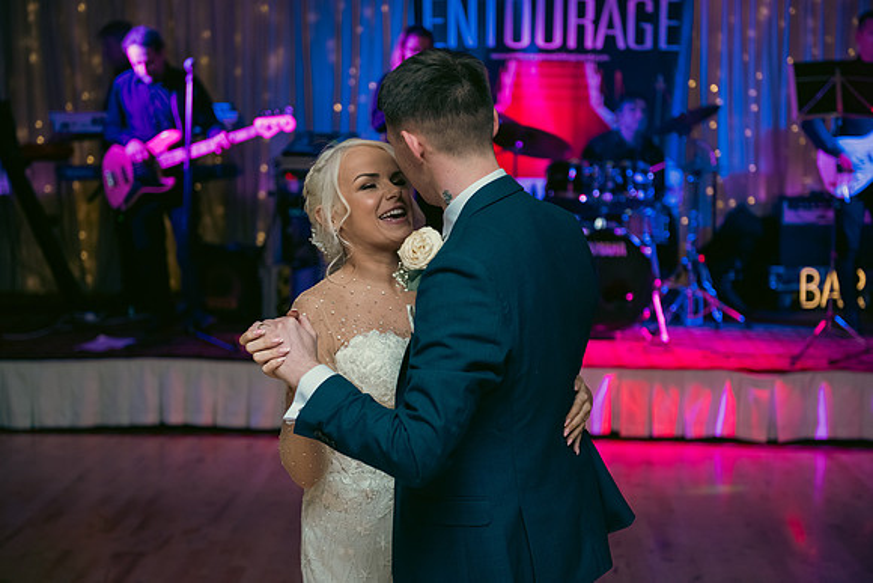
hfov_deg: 32.4
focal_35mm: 62
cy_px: 292
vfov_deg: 21.9
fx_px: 1504
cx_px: 436
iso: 800
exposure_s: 1/160
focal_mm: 62
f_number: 3.5
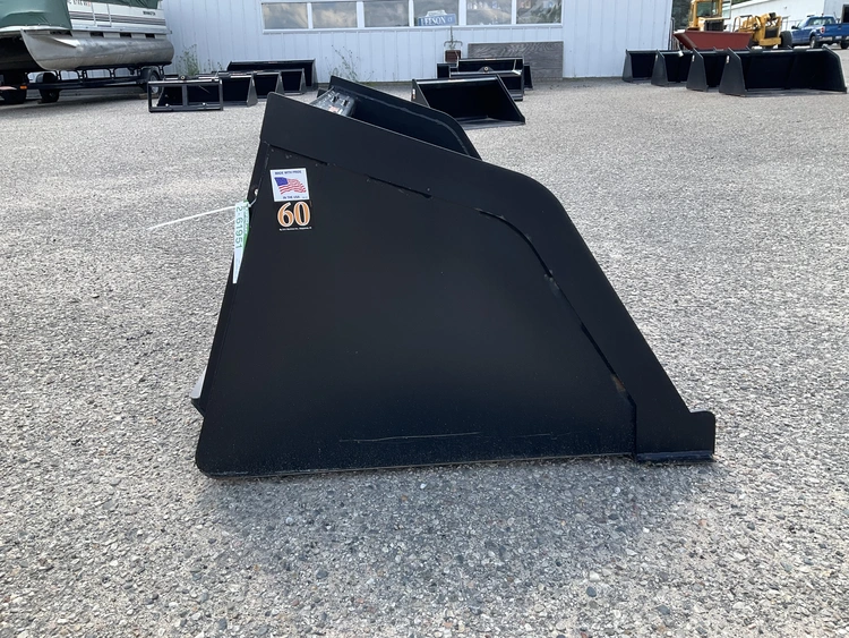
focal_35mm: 29
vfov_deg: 48.3
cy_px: 319
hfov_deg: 61.6
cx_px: 424
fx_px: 711
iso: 25
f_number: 1.8
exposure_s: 1/509
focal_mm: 3
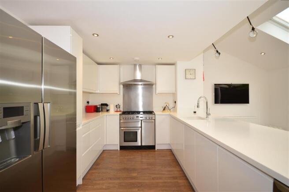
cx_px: 144
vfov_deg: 77.3
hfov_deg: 100.4
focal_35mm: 15
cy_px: 96
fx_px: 120
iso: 200
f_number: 5
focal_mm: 10
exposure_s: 1/50
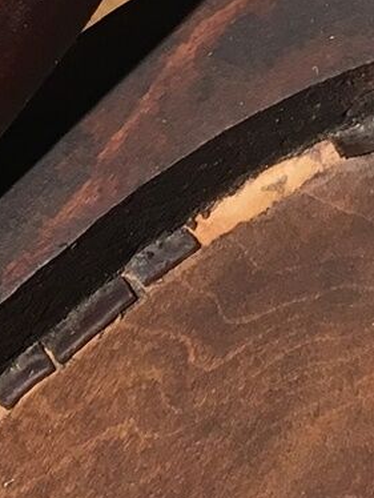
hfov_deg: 9.6
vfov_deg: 12.5
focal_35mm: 155
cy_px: -81
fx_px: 2230
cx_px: 265
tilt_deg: -56.0
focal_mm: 4.15
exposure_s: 1/33
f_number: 2.2
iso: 80
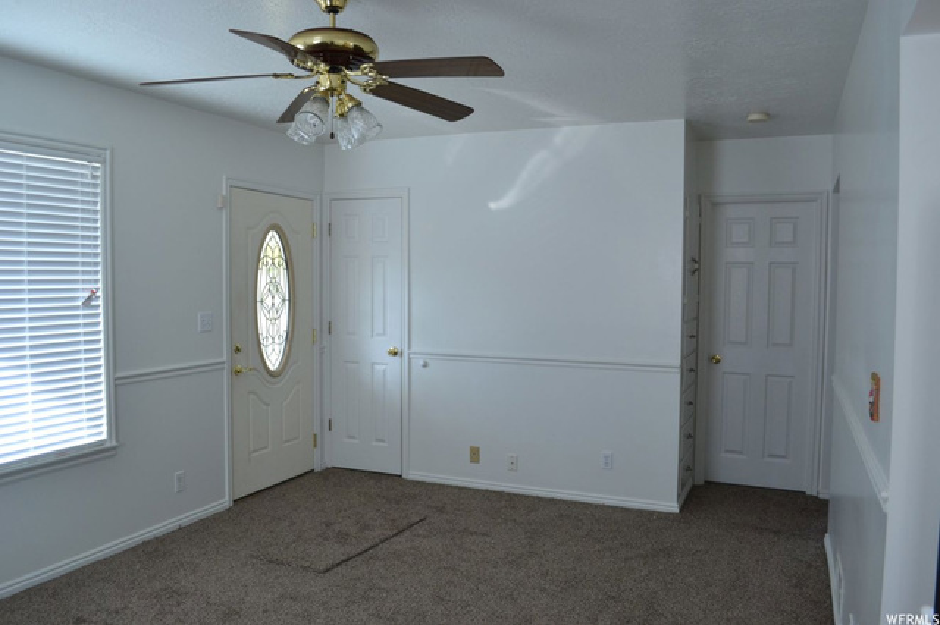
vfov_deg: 47.9
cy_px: 312
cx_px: 470
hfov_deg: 67.4
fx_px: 705
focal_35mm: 27
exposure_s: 1/100
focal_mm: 18
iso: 400
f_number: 5
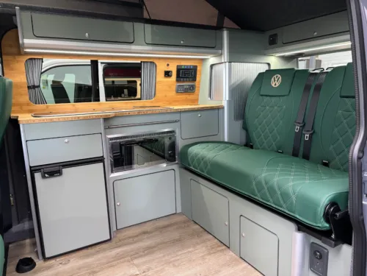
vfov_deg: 53.1
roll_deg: +1.0
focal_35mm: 26
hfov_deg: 67.3
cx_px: 184
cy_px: 138
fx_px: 276
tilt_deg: -10.8
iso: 250
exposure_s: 1/50
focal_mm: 5.96
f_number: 1.6
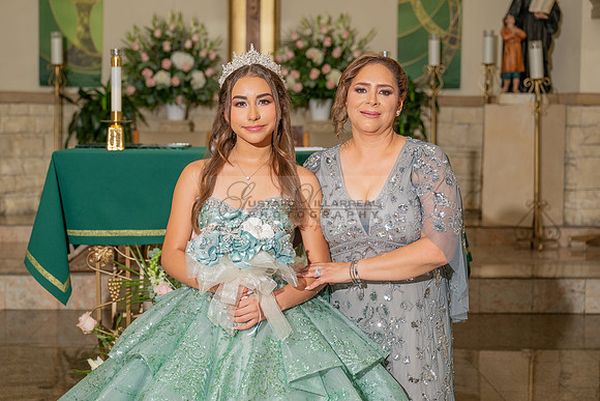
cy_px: 207
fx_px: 1118
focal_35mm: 67
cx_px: 253
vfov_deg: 20.3
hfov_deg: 30.0
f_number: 3.5
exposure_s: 1/200
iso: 320
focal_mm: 58
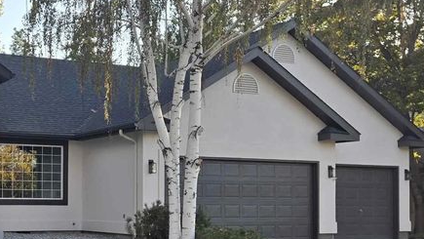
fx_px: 664
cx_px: 11
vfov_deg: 20.1
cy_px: 196
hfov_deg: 32.8
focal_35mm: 59
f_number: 1.8
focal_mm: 5.4
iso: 25
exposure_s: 1/356
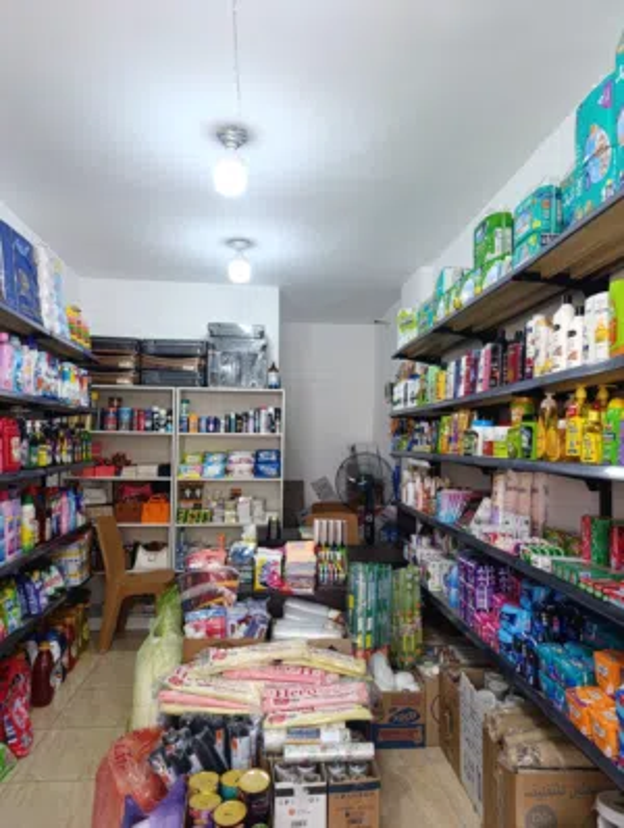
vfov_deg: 73.8
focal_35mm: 23
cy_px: 414
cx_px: 312
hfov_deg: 59.0
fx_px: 551
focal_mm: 6.14
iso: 250
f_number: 1.6
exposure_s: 1/100
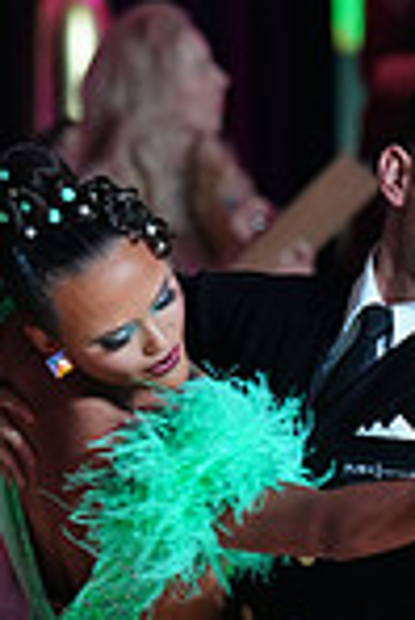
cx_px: 283
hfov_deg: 2.4
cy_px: 876
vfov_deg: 3.5
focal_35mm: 581
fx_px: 10022
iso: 2500
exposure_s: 1/320
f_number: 3.5
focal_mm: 148
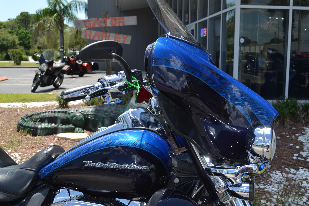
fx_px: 386
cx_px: 154
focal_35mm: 45
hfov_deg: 43.6
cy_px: 103
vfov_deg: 29.9
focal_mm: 30
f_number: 7.1
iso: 100
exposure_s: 1/200
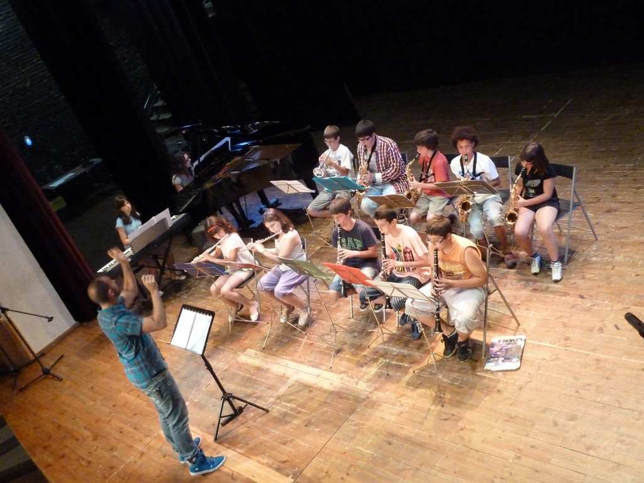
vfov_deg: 38.7
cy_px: 242
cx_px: 322
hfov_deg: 50.1
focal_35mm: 37
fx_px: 688
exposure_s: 1/30
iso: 800
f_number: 3.6
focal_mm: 6.1
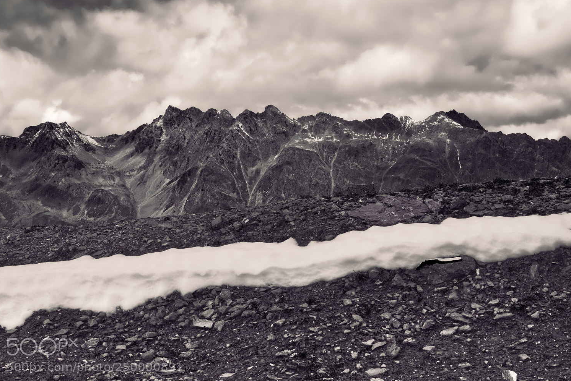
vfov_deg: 29.9
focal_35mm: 45
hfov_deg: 43.6
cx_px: 289
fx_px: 714
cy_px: 193
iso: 100
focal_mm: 28
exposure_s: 1/200
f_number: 16
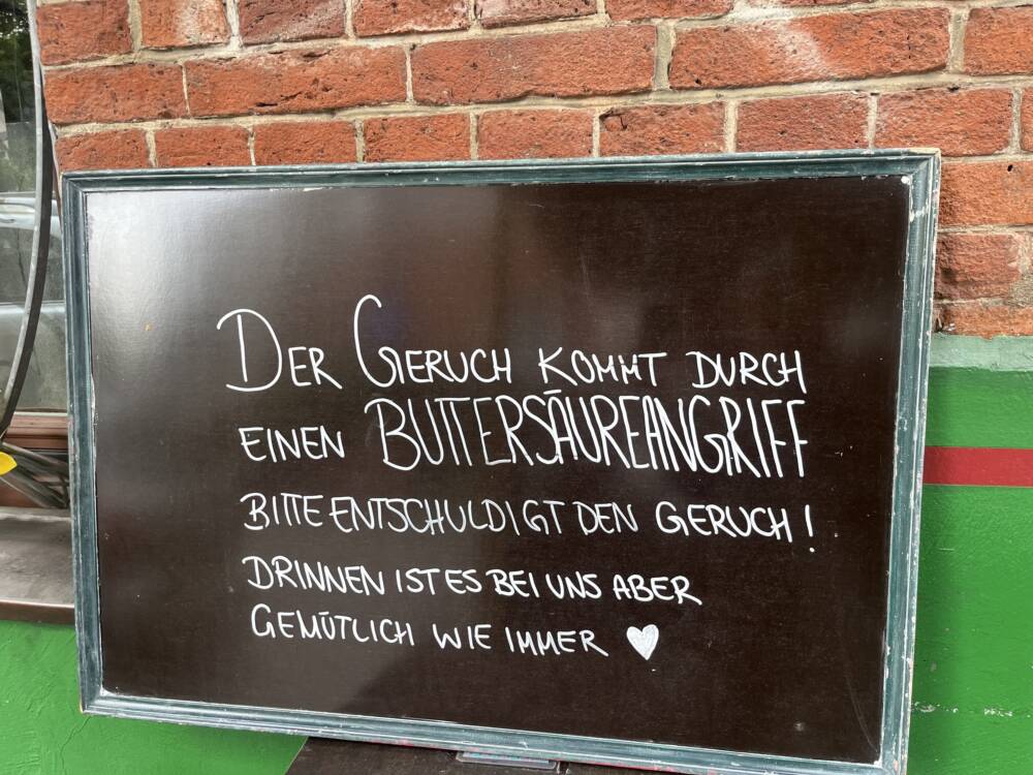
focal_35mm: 26
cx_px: 516
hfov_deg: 67.3
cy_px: 388
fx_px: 776
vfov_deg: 53.1
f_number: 1.6
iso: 100
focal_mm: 5.1
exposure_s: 1/121
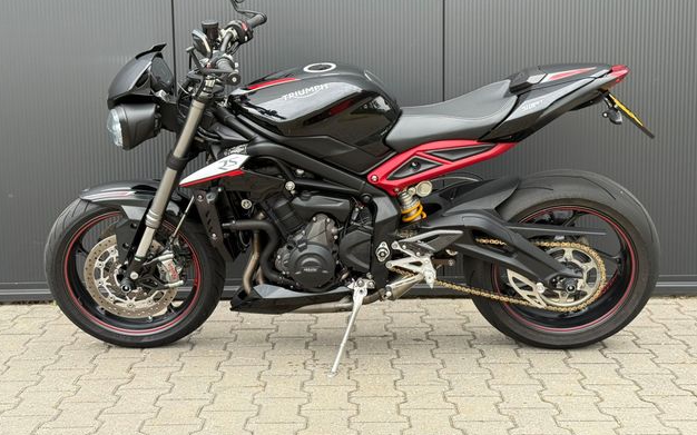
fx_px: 988
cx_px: 348
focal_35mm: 52
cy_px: 171
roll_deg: +0.4
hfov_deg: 38.9
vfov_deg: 24.8
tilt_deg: -6.0
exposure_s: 1/242
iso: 100
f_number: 1.78
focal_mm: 6.76
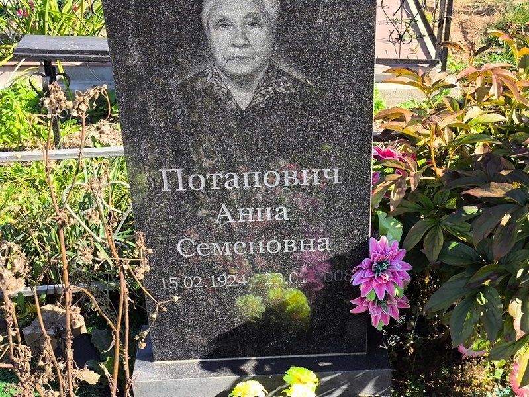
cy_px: 198
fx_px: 764
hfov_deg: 38.2
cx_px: 264
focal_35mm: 50
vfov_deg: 29.1
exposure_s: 1/550
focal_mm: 4.71
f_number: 1.7
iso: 50
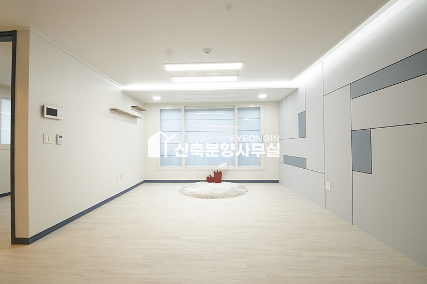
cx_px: 214
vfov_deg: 77.2
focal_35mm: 15
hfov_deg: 100.4
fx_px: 178
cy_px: 142
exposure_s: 1/50
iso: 1600
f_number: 9
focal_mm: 10
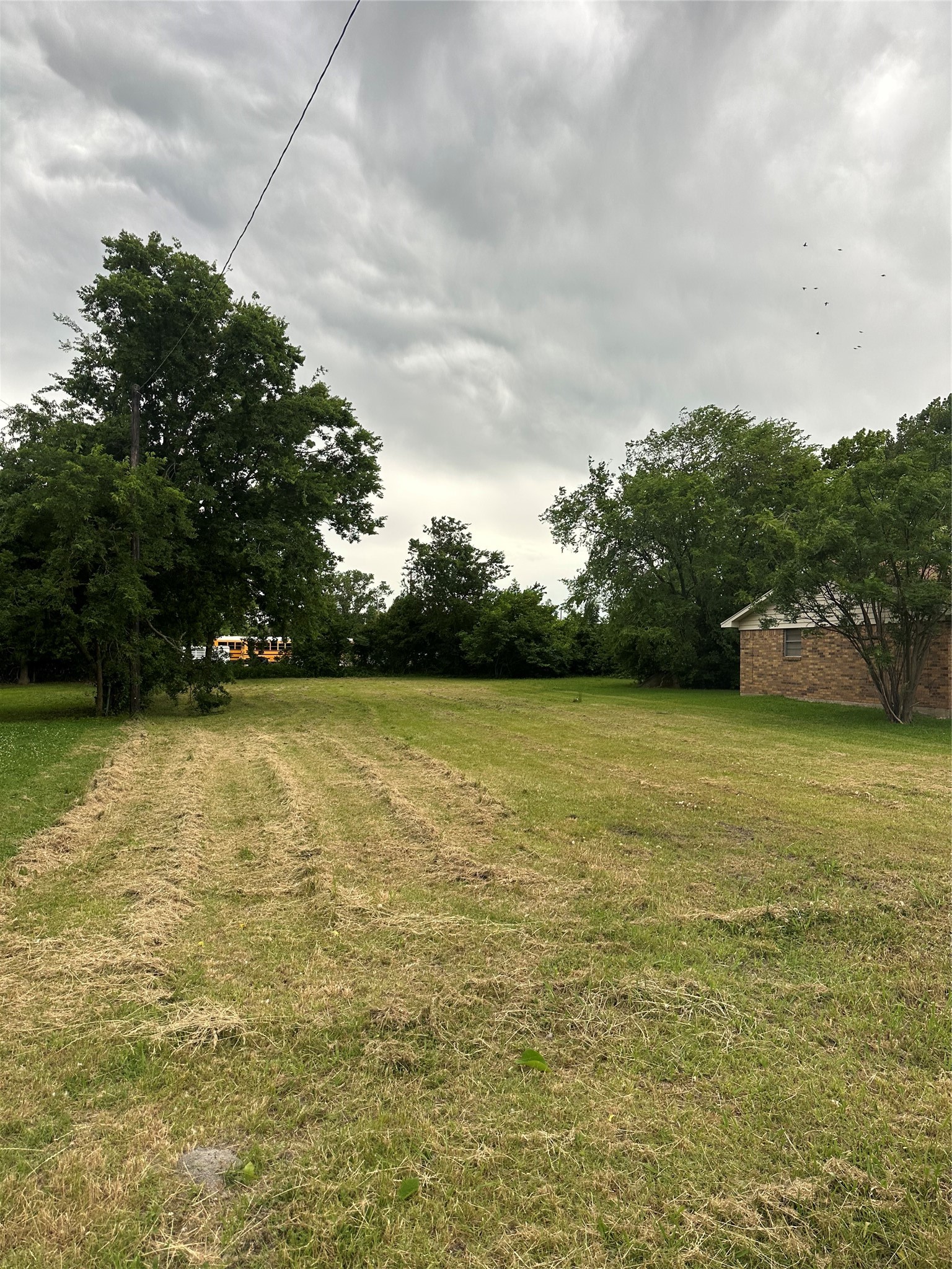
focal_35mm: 24
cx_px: 476
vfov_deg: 71.6
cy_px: 634
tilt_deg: +1.2
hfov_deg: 56.8
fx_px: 880
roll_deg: -1.3
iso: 80
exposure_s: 1/404
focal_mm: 6.86
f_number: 1.78
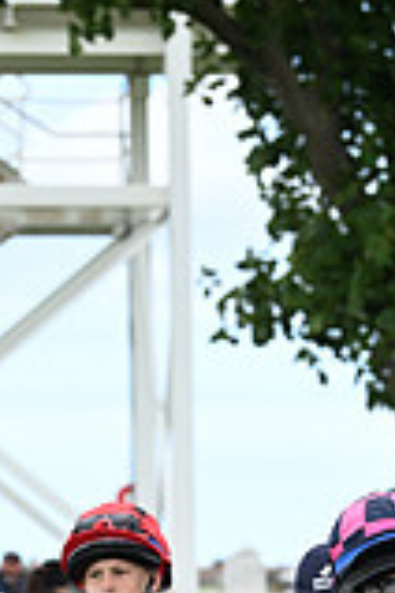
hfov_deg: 4.0
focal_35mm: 340
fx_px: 5595
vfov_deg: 6.0
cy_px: 821
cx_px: 466
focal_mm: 120
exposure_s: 1/1000
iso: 500
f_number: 5.6
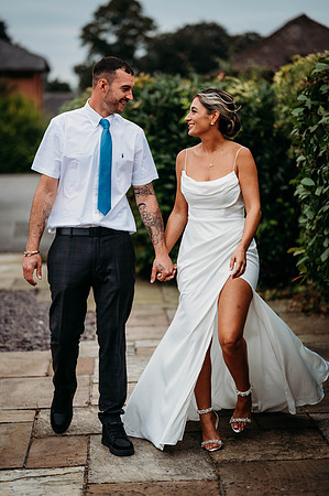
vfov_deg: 23.9
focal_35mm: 85
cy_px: 248
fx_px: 1168
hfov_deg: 16.0
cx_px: 164
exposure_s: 1/1600
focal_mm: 85
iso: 100
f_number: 1.8
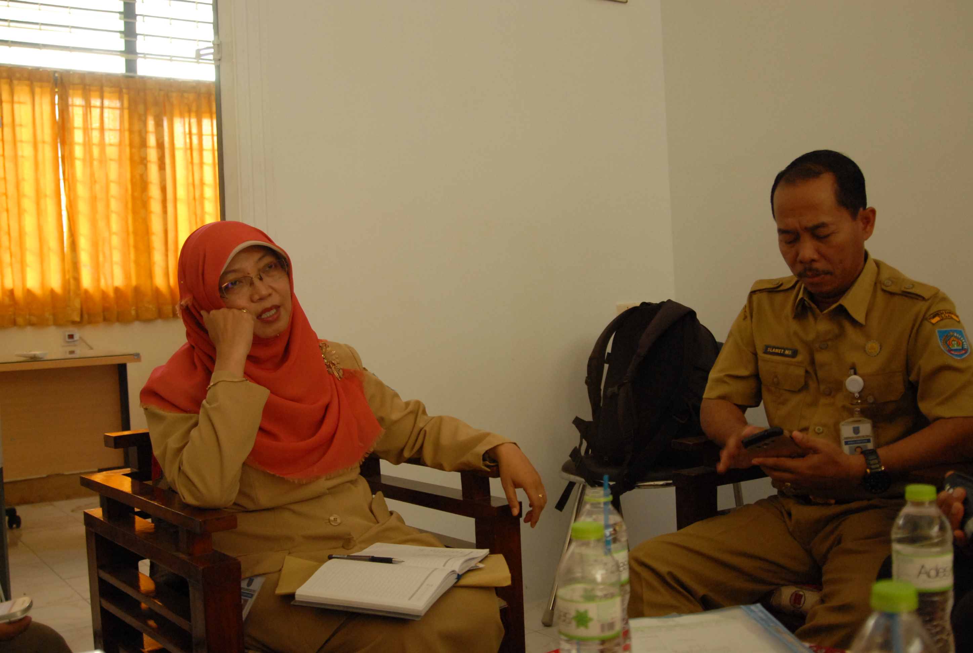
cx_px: 486
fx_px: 975
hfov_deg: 53.0
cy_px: 326
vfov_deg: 37.0
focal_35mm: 36
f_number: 3.5
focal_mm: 24
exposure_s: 1/25
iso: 800
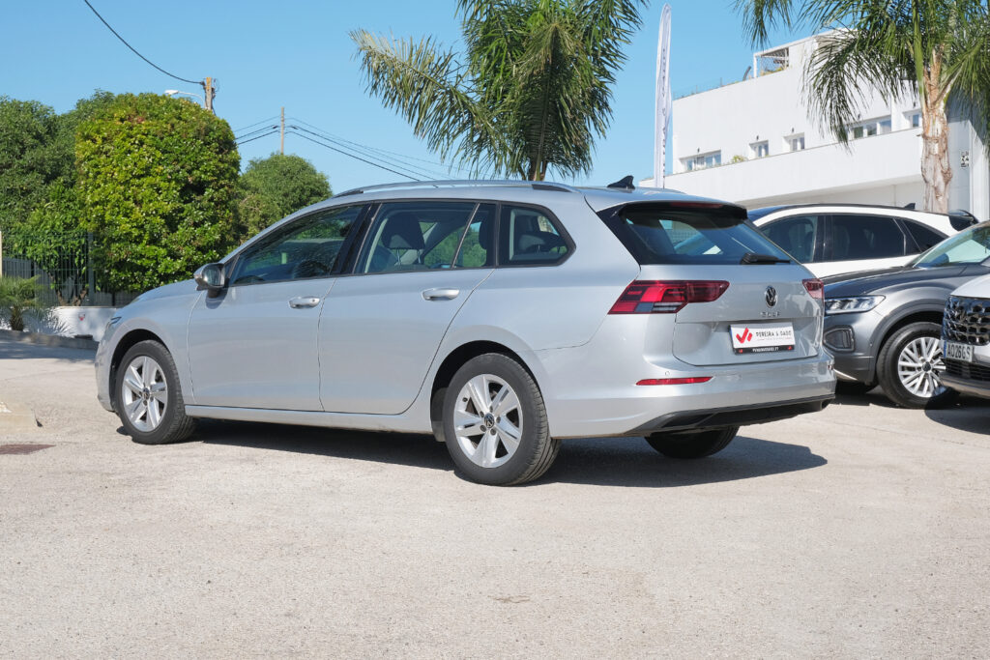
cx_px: 495
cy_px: 330
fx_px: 1540
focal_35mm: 56
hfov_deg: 35.6
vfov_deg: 24.2
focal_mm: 37.4
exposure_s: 1/250
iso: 160
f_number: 9
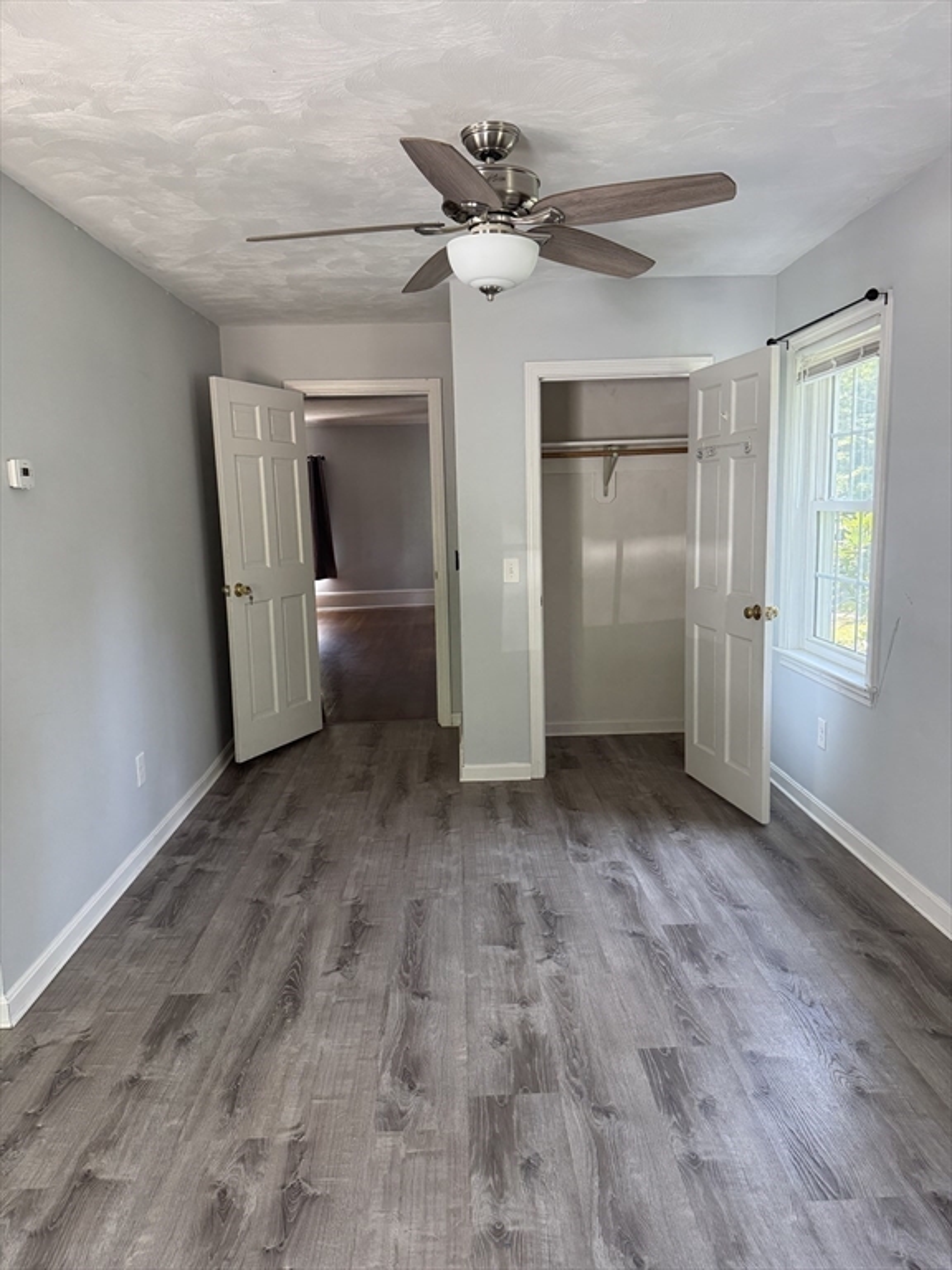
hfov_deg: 56.8
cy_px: 635
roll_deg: +2.2
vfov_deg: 71.6
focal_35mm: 24
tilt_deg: -8.8
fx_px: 880
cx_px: 476
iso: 200
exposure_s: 1/119
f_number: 1.78
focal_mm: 6.76
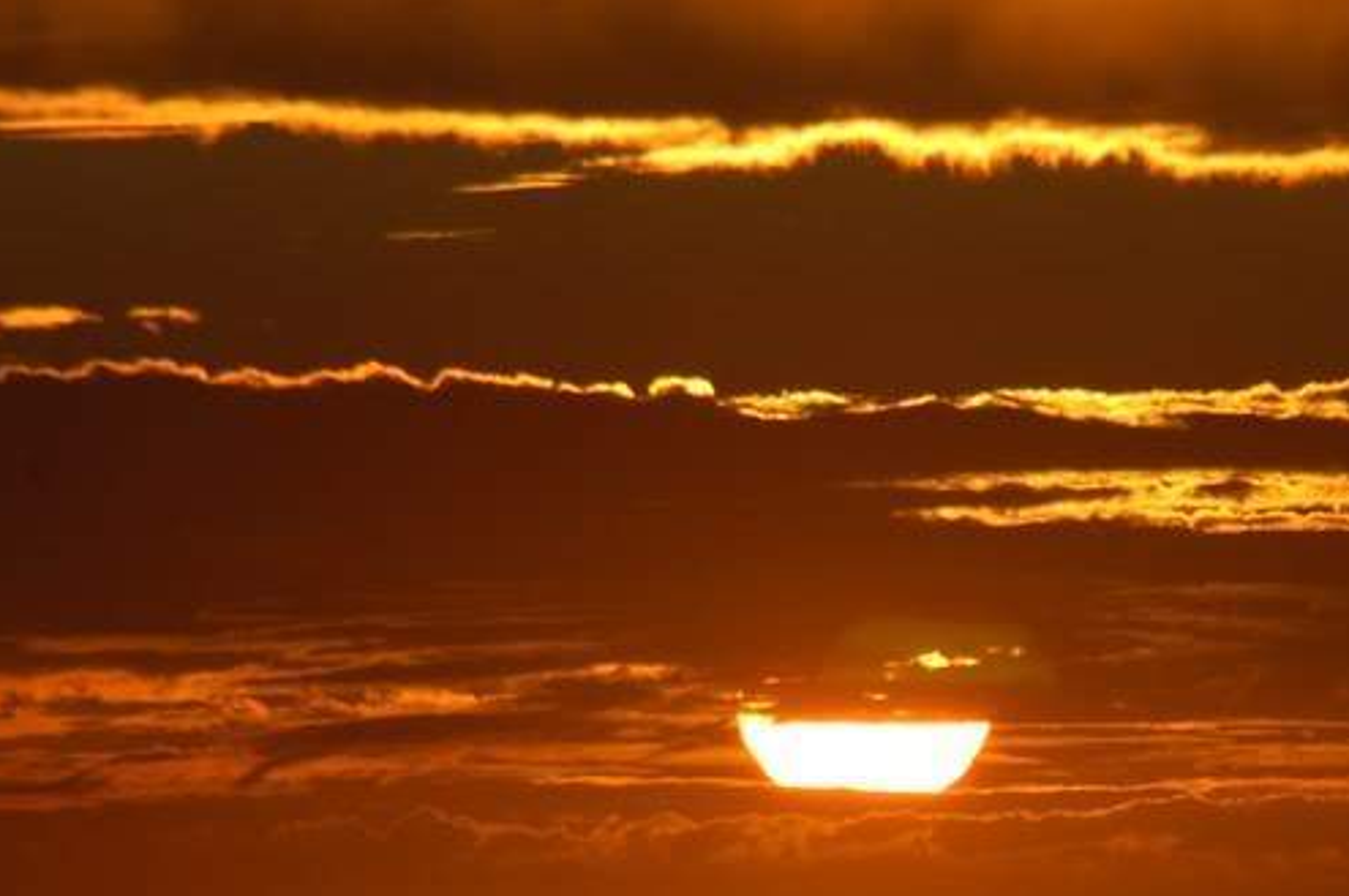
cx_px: 845
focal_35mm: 728
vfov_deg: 1.9
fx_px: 27252
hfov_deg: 2.8
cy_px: 586
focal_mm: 300
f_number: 9
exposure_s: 1/500
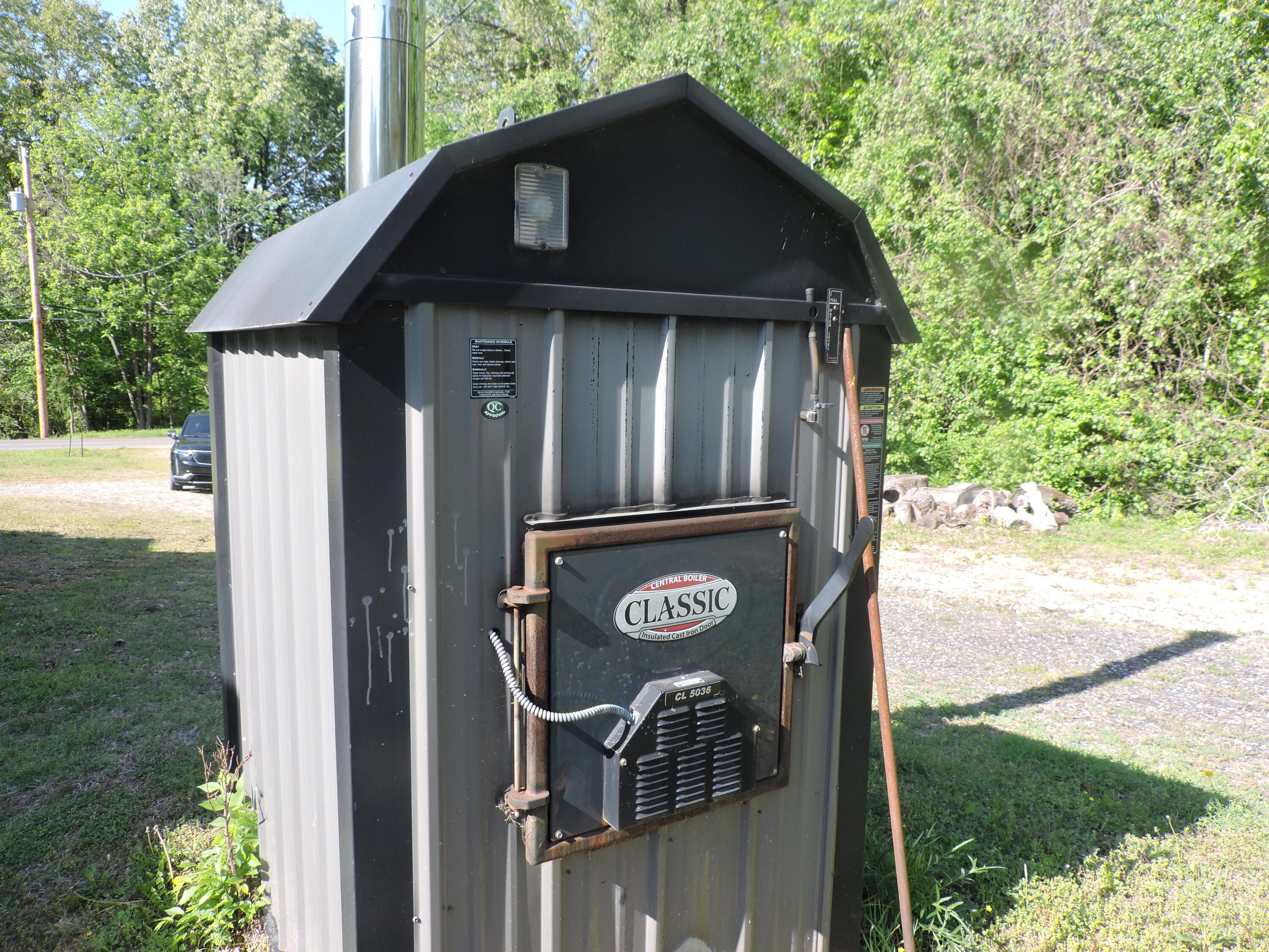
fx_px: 880
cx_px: 634
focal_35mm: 24
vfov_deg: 56.8
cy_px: 476
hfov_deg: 71.6
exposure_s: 1/320
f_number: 3
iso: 100
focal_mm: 4.3
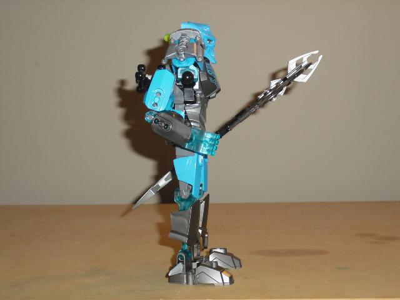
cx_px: 200
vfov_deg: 23.3
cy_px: 150
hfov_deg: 30.7
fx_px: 728
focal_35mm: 63
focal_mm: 11.2
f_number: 4.2
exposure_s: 1/60
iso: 200
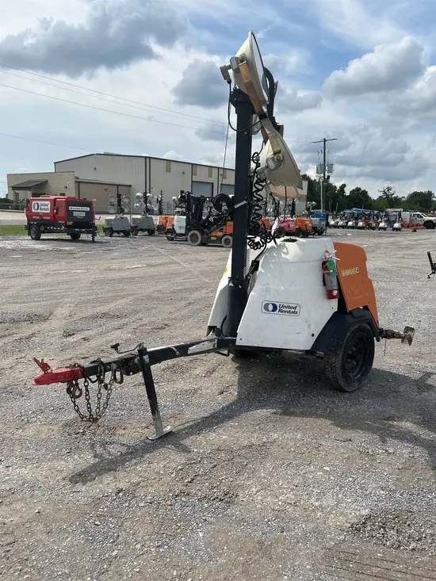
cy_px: 290
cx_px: 218
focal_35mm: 26
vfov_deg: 67.3
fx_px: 437
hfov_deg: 53.1
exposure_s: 1/5076
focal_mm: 5.7
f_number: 1.5
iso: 50
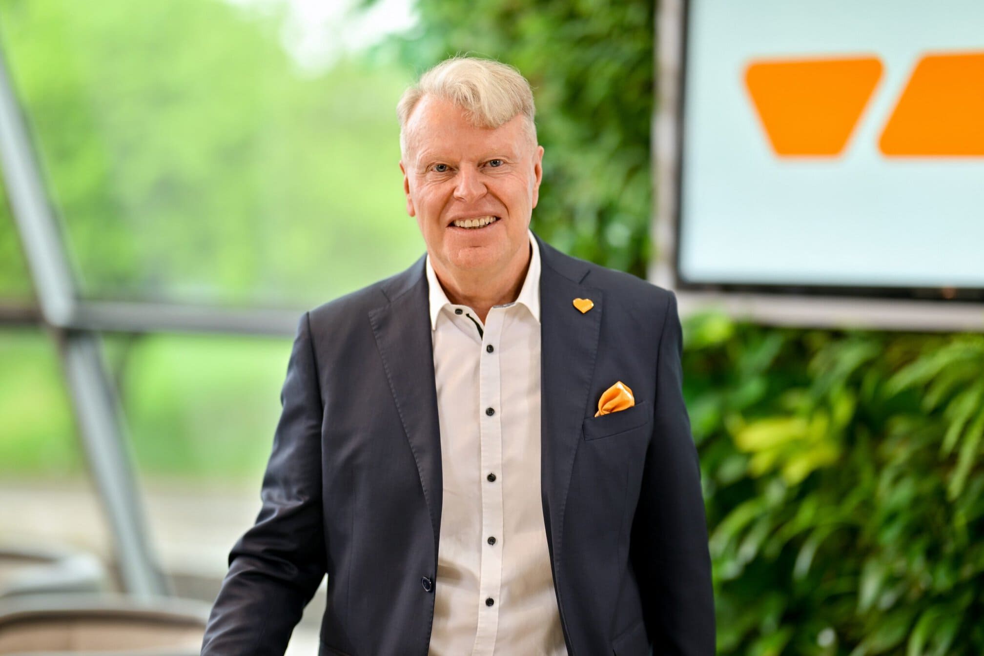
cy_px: 328
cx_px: 492
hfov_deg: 23.9
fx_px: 2323
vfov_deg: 16.1
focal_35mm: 85
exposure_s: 1/200
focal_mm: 85
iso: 80
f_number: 1.2
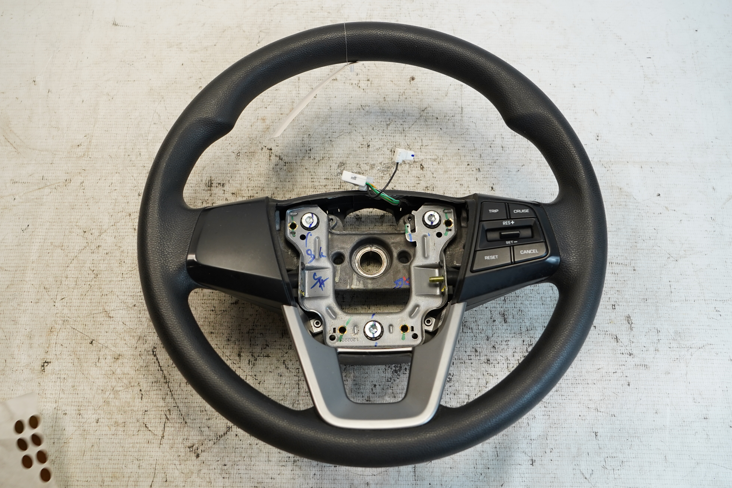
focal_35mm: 31
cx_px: 366
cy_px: 244
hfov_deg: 60.3
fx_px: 630
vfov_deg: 42.3
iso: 500
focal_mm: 21
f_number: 4
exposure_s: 1/160
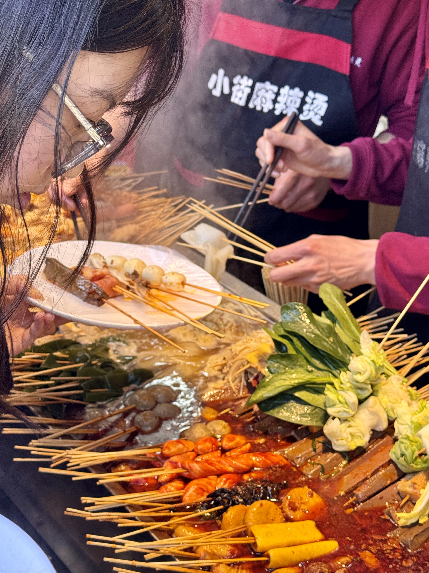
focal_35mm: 48
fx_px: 793
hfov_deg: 30.3
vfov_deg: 39.7
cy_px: 286
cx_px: 214
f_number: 1.78
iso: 100
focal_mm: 6.76
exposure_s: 1/115
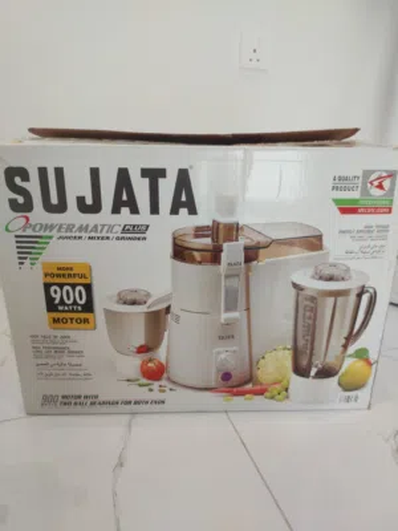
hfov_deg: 58.9
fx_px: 353
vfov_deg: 73.9
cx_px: 199
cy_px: 266
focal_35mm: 23
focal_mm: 5.06
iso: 64
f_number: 1.8
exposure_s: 1/50
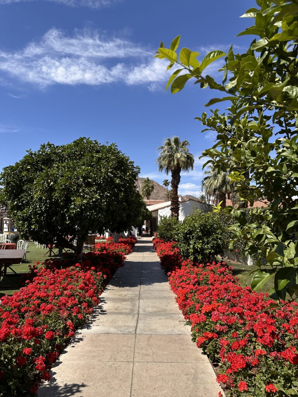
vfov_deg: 71.6
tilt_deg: +6.2
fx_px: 275
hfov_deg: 56.8
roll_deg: -1.8
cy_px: 198
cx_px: 149
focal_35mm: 24
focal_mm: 6.86
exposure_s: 1/4016
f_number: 1.78
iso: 80
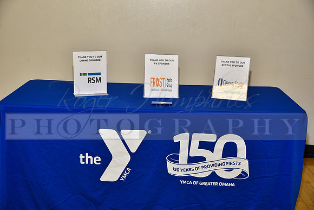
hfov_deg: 36.2
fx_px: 480
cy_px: 105
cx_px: 157
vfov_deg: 24.6
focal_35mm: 55
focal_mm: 55
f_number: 5
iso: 200
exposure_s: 1/60
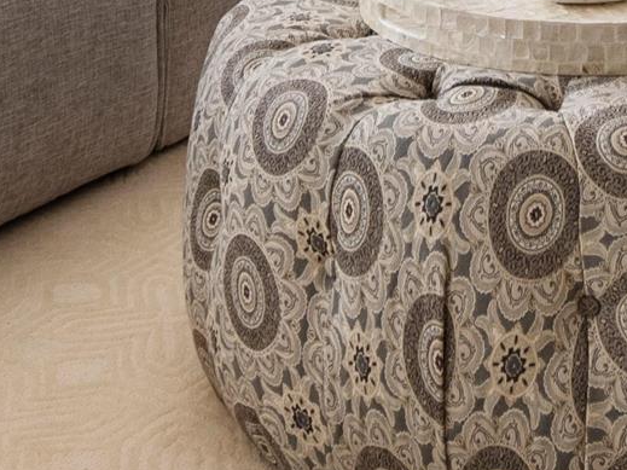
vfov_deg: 13.7
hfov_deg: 21.2
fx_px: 1648
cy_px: -483
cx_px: 516
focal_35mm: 91
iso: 100
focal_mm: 11
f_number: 4.8
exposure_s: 1/8
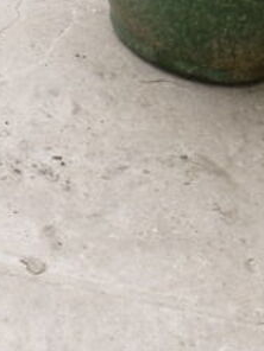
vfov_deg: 18.1
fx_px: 1098
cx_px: 221
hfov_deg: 13.6
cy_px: 98
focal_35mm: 108
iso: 100
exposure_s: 1/500
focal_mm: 4.3
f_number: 3.1
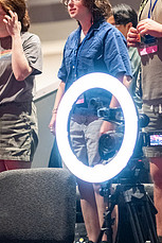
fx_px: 1112
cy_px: 72
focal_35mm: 165
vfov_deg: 12.4
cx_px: 158
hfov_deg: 8.3
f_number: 1.6
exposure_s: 1/80
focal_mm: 56
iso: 5000
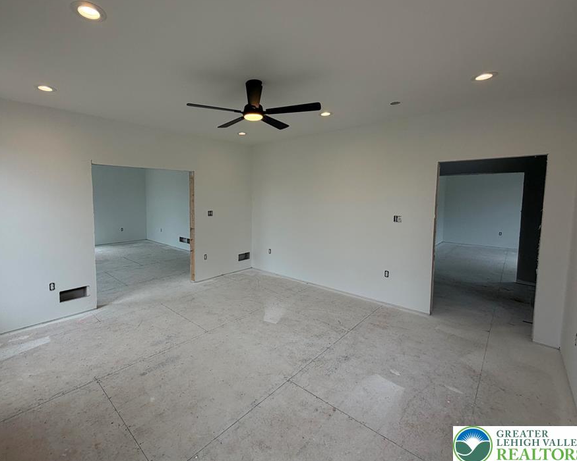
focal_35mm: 16
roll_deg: +0.1
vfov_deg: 80.3
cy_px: 217
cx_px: 250
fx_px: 273
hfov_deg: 92.6
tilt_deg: -5.5
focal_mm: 2.22
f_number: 2.2
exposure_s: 1/120
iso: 32
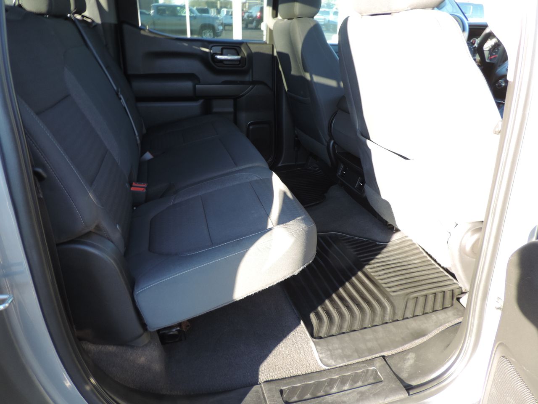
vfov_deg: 56.8
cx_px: 269
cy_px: 202
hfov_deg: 71.6
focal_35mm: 24
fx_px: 373
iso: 90
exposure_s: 1/30
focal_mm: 4.3
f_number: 3
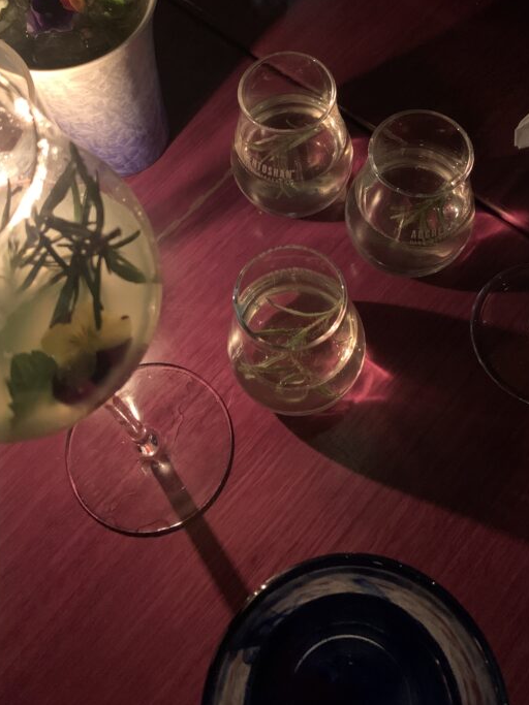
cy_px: 204
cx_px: 303
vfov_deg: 46.7
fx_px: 795
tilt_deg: -61.6
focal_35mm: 39
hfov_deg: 36.7
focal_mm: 4.25
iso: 1000
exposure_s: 1/18
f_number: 1.8
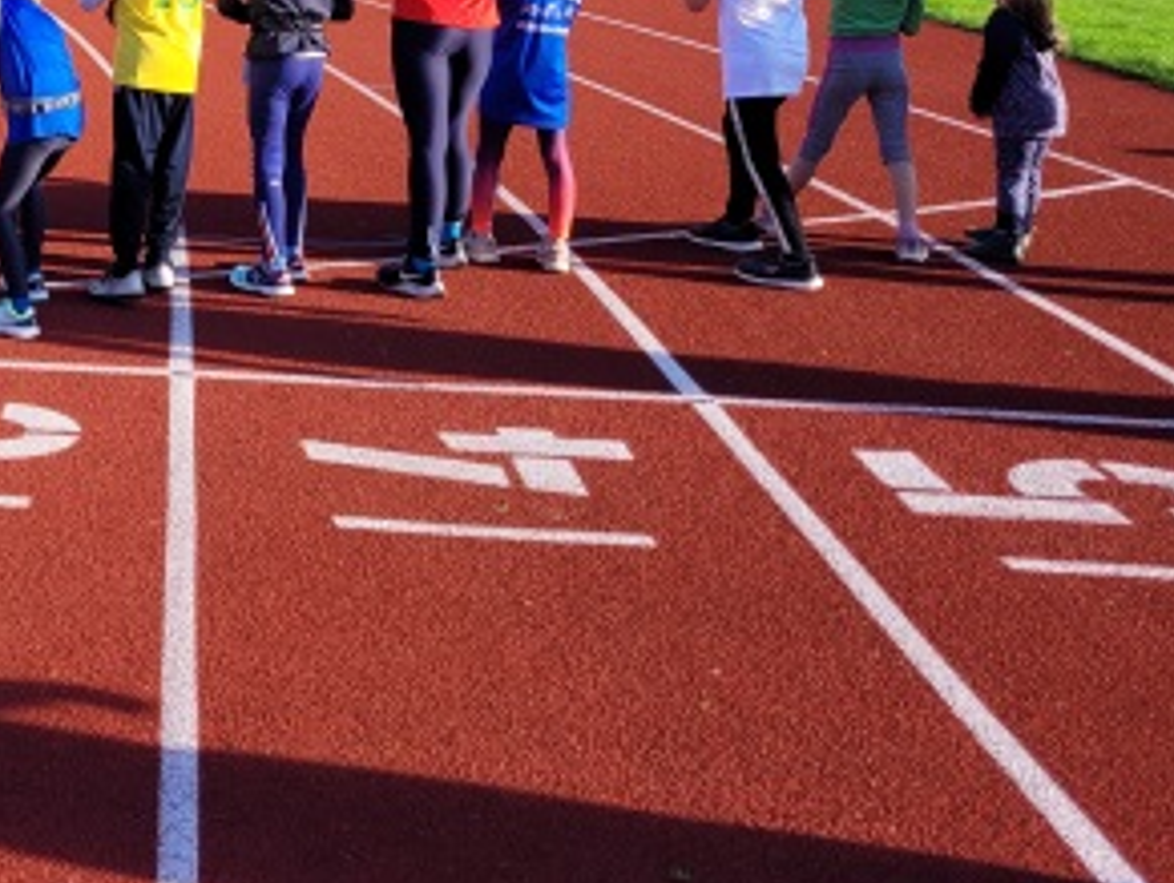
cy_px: -52
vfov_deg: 23.9
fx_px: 1970
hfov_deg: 29.8
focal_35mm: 58
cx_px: -125
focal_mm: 5.4
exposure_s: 1/1248
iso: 40
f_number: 1.8
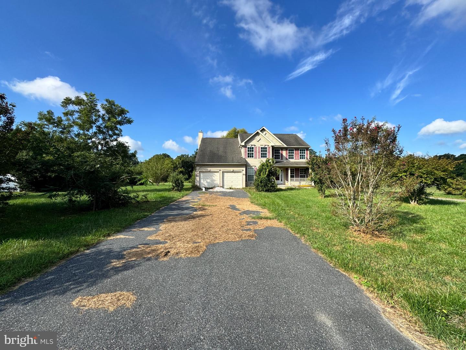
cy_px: 175
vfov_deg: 85.7
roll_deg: +0.3
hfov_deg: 102.1
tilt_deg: +0.8
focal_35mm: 14
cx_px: 233
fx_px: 188
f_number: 2.2
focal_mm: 2.22
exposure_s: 1/1449
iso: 50
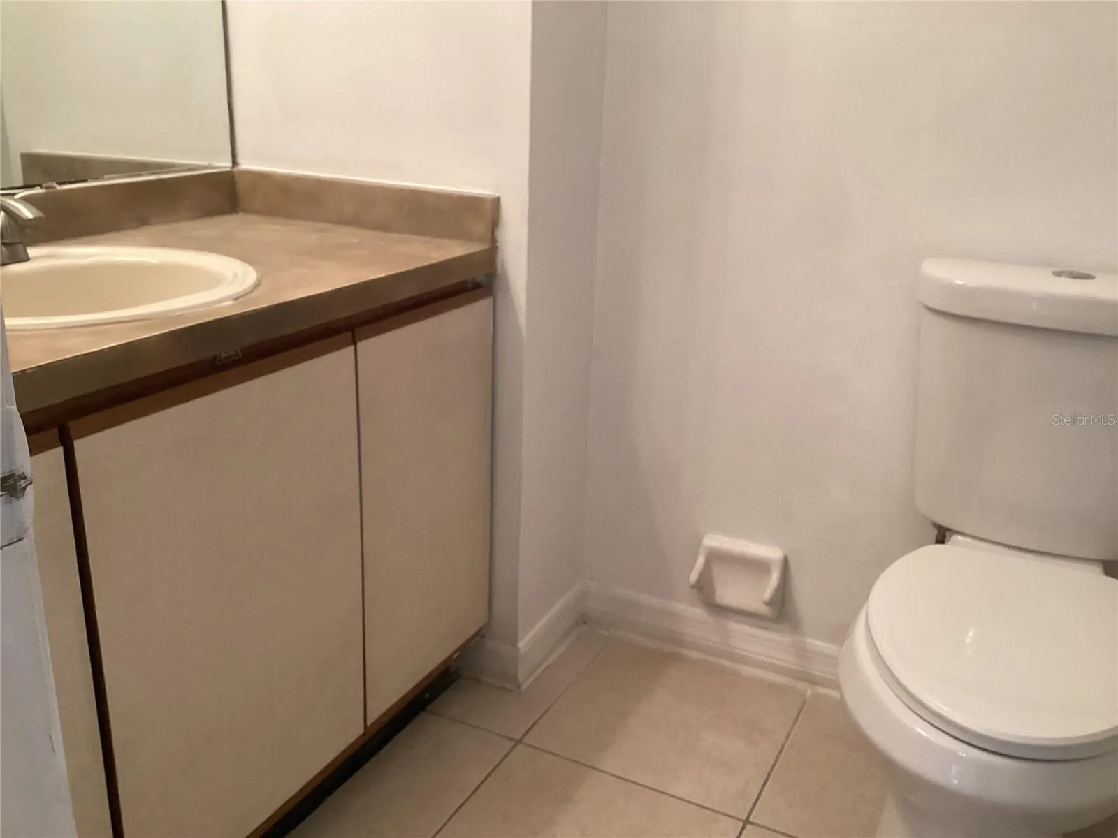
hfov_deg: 58.4
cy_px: 419
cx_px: 559
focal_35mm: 31
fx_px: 1001
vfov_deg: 45.4
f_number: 2.4
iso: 200
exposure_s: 1/60
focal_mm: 3.3
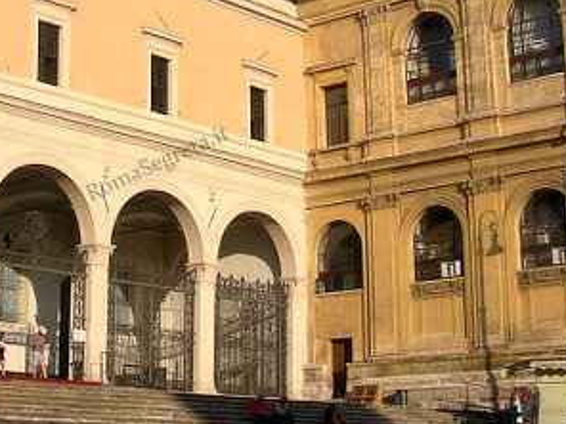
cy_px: 120
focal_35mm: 77
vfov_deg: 19.0
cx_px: 124
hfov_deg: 25.0
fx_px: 1259
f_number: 4
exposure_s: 1/784
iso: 50
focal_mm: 6.3
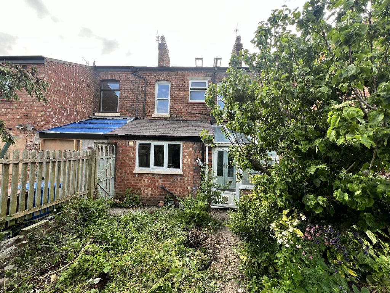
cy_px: 146
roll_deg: -0.4
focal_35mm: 13
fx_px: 146
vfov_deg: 89.9
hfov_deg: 106.2
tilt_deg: +3.0
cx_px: 195
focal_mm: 1.57
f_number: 1.8
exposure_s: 1/155
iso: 32
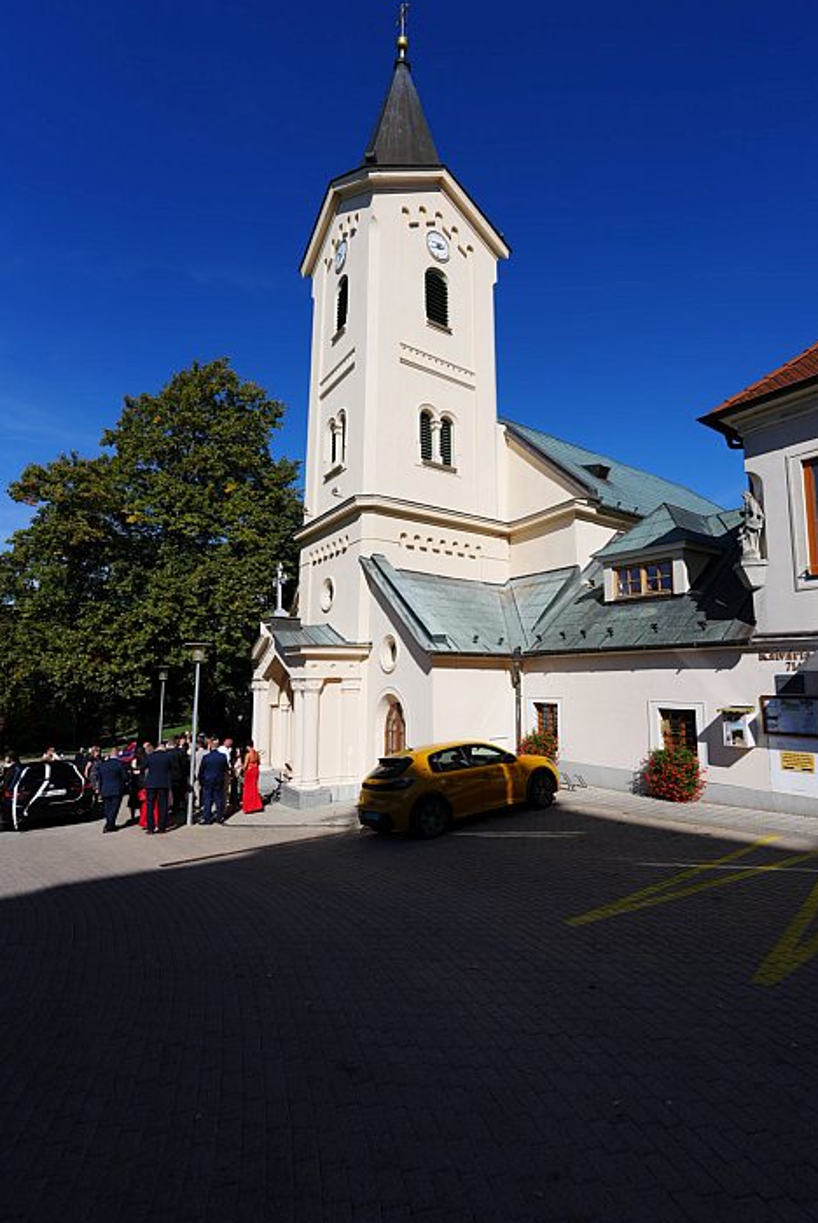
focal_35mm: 16
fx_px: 544
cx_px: 454
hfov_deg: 73.6
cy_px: 617
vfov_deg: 96.7
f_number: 3.2
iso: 100
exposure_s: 1/2500
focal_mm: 14
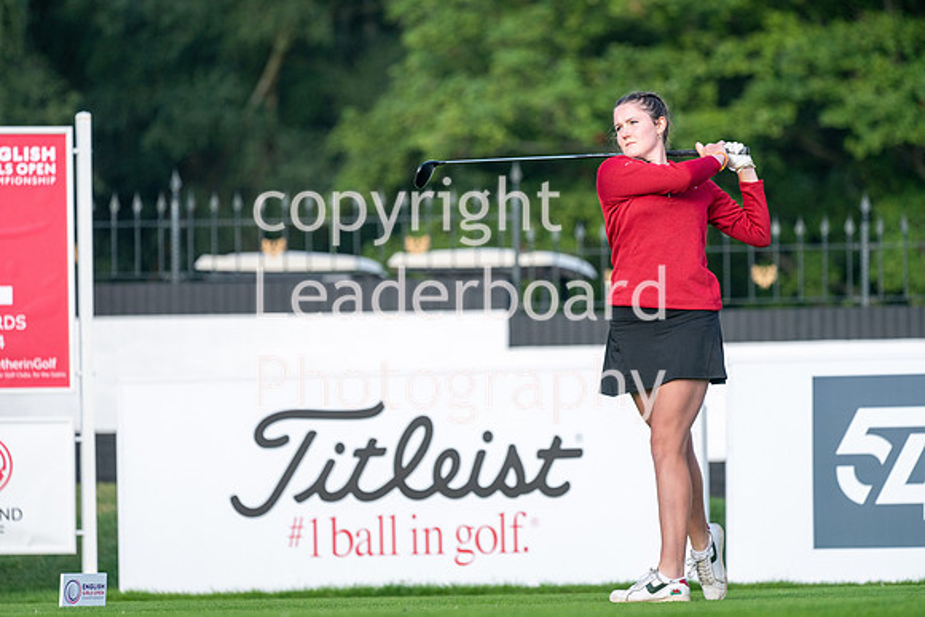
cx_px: 462
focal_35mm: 300
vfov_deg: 4.6
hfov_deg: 6.9
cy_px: 308
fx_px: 7710
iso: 400
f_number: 5
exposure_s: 1/1250
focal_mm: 300
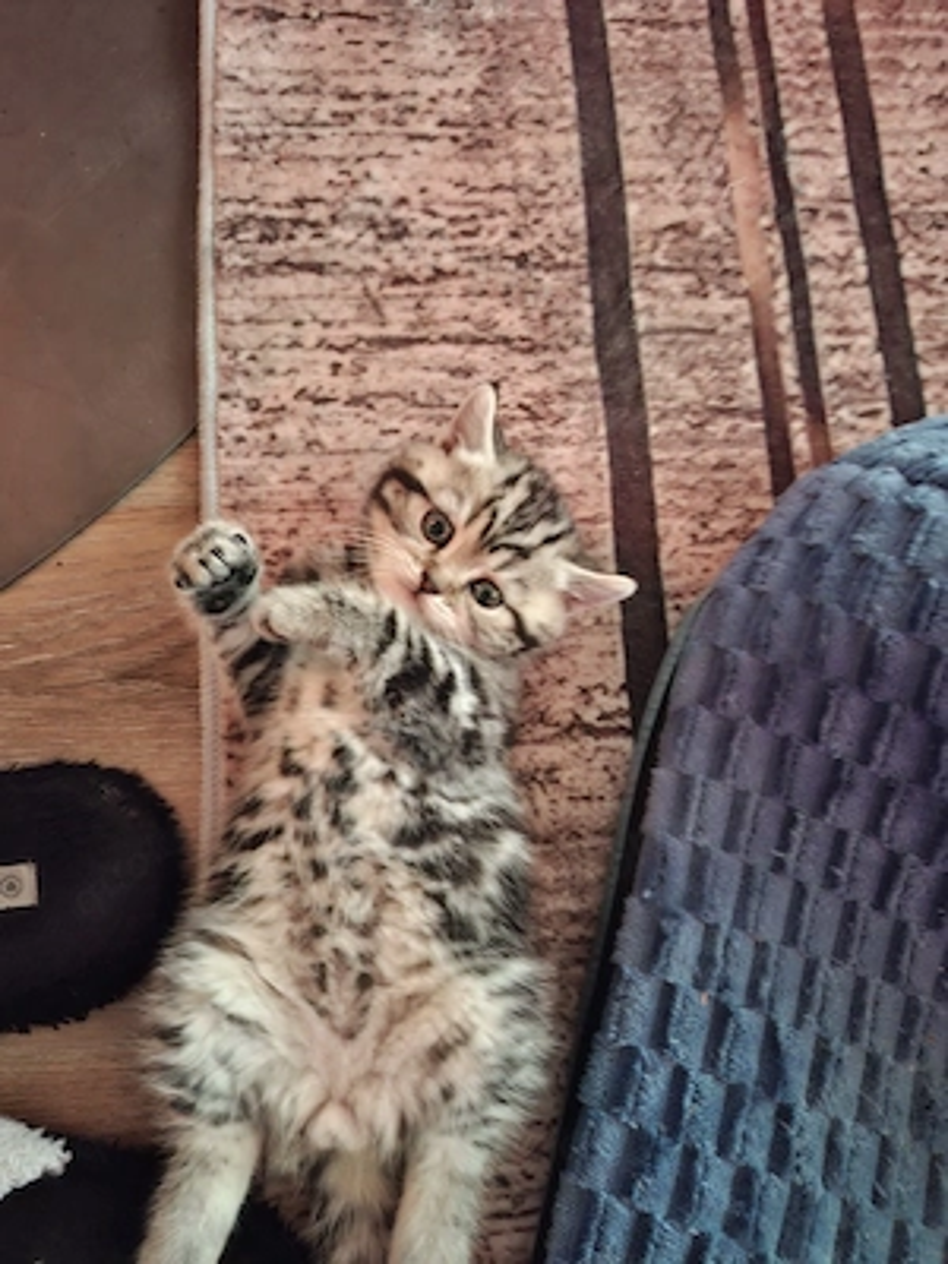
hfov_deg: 58.9
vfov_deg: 73.9
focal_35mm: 23
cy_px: 632
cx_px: 474
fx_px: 840
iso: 1250
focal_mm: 5.54
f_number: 1.8
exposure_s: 1/11
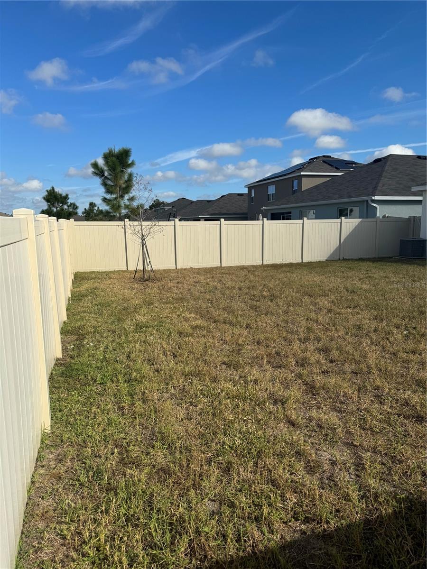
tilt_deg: -9.4
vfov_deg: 71.6
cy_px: 284
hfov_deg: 56.8
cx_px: 214
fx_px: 395
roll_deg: +1.0
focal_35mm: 24
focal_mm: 6.86
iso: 80
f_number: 1.78
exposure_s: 1/6410
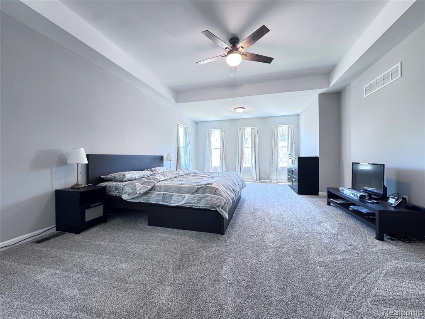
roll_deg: +0.5
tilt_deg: -0.7
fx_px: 172
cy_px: 160
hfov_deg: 102.1
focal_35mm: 14
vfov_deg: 85.7
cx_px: 212
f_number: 2.2
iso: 400
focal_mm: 2.22
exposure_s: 1/60
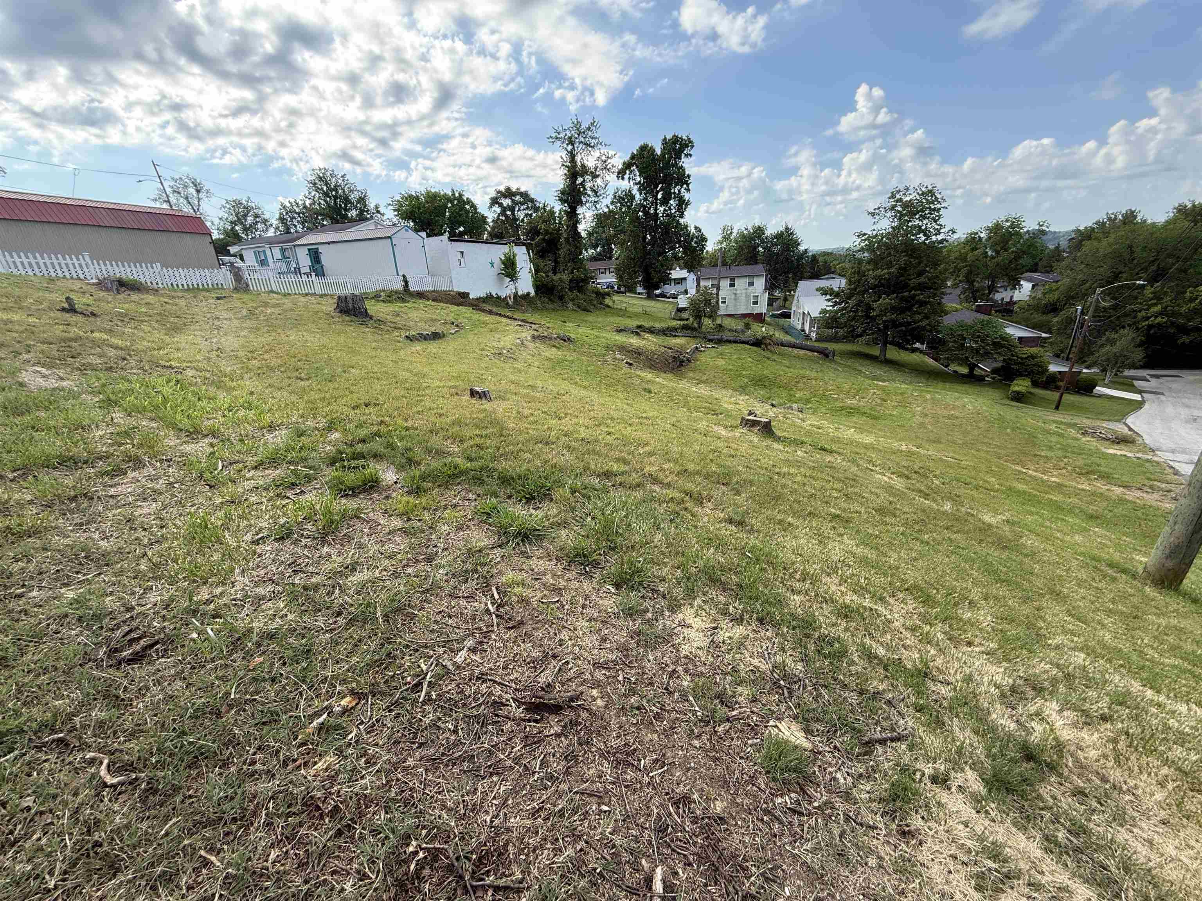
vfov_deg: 85.7
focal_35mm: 14
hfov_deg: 102.1
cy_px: 450
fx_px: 486
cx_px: 601
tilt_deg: -19.9
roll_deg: +4.1
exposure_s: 1/522
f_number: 2.2
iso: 50
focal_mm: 2.22
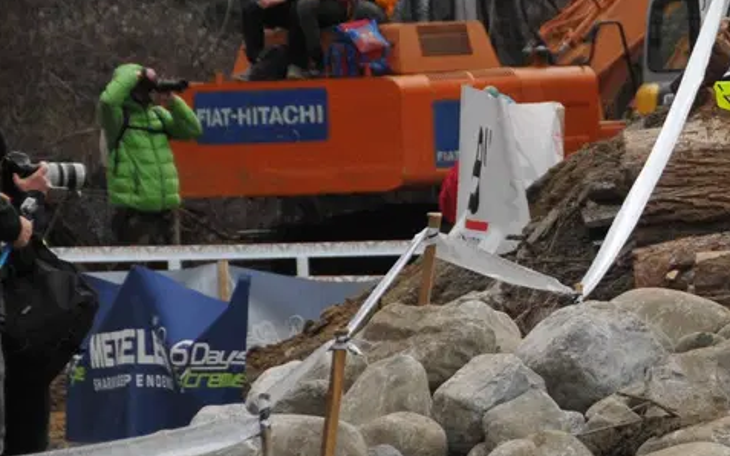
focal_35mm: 461
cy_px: 91
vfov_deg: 2.8
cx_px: 883
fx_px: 9170
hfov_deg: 4.5
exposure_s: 1/800
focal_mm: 120
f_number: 5.3
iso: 800
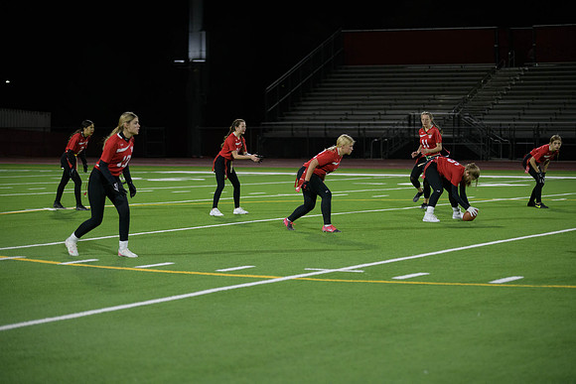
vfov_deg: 12.5
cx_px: 288
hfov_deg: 18.6
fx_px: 1760
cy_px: 192
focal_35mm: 110
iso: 2200
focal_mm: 110
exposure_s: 1/640
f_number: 2.8
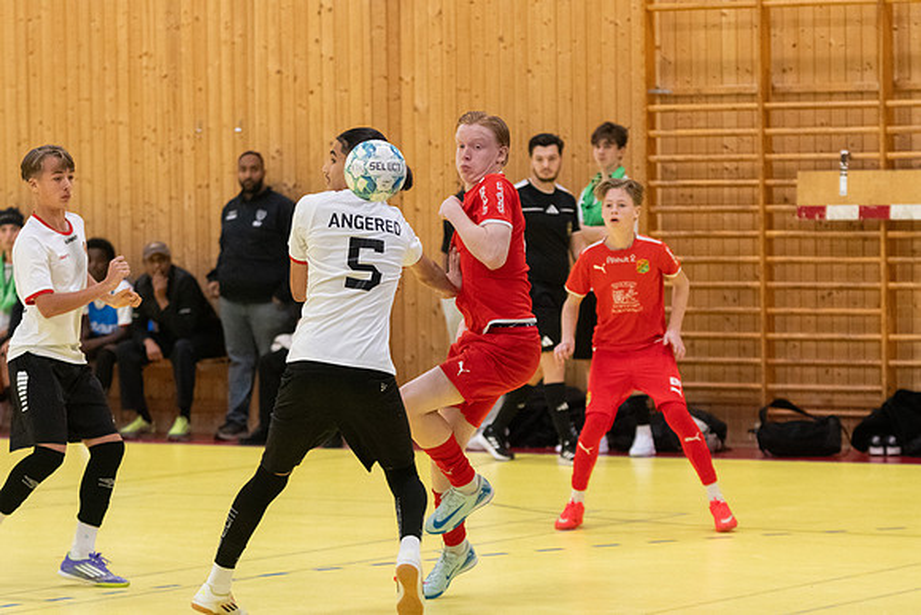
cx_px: 460
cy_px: 308
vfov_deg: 8.7
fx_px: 4030
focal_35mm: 158
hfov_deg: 13.0
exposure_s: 1/640
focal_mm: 105
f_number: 3.2
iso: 5600
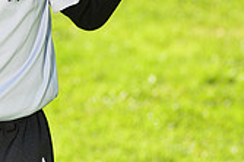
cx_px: -69
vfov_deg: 3.4
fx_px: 2735
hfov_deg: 5.1
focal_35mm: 404
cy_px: -68
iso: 100
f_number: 5
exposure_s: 1/250
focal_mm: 116
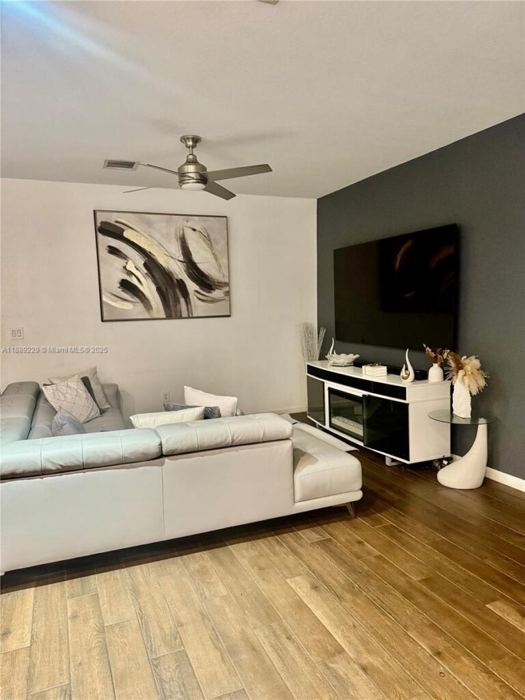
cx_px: 262
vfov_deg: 71.6
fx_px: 485
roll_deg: +2.5
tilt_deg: -5.7
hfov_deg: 56.8
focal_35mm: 24
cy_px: 350
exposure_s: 1/60
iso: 640
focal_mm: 6.76
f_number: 1.78
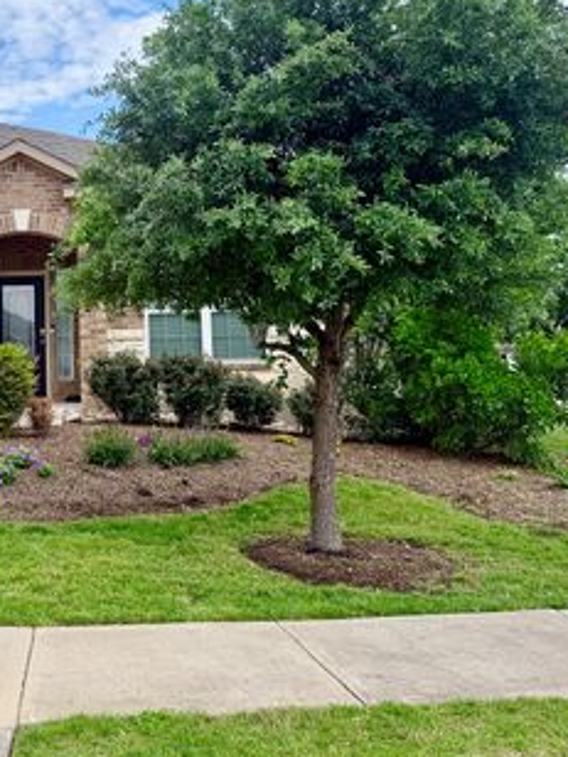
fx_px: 853
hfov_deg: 35.1
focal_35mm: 39
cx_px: 76
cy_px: 306
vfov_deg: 47.6
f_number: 1.78
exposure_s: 1/3759
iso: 80
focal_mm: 6.76
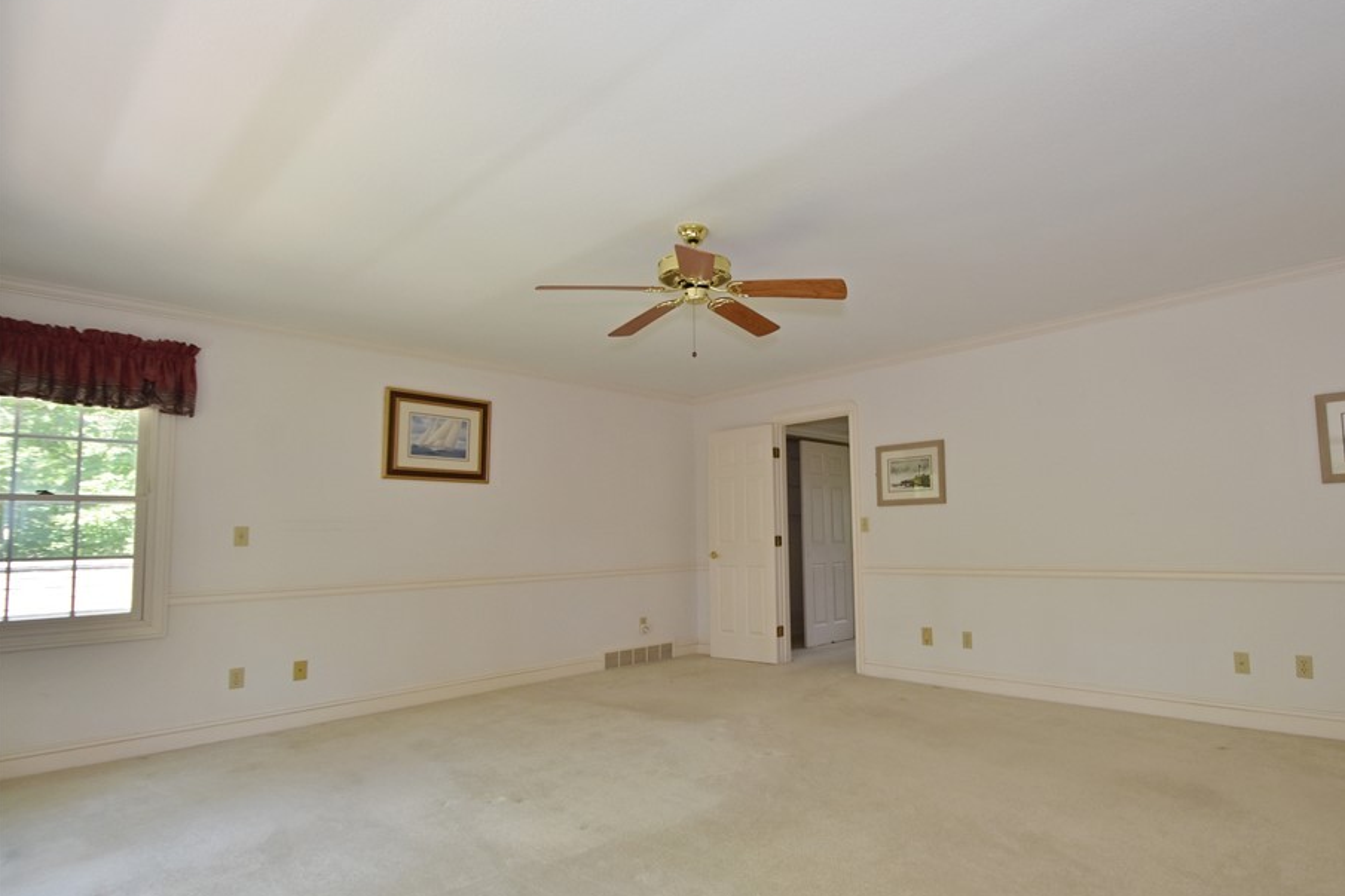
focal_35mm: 18
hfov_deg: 88.9
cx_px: 804
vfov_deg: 67.3
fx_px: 672
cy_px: 468
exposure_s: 1/60
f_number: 5.6
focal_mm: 10
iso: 320
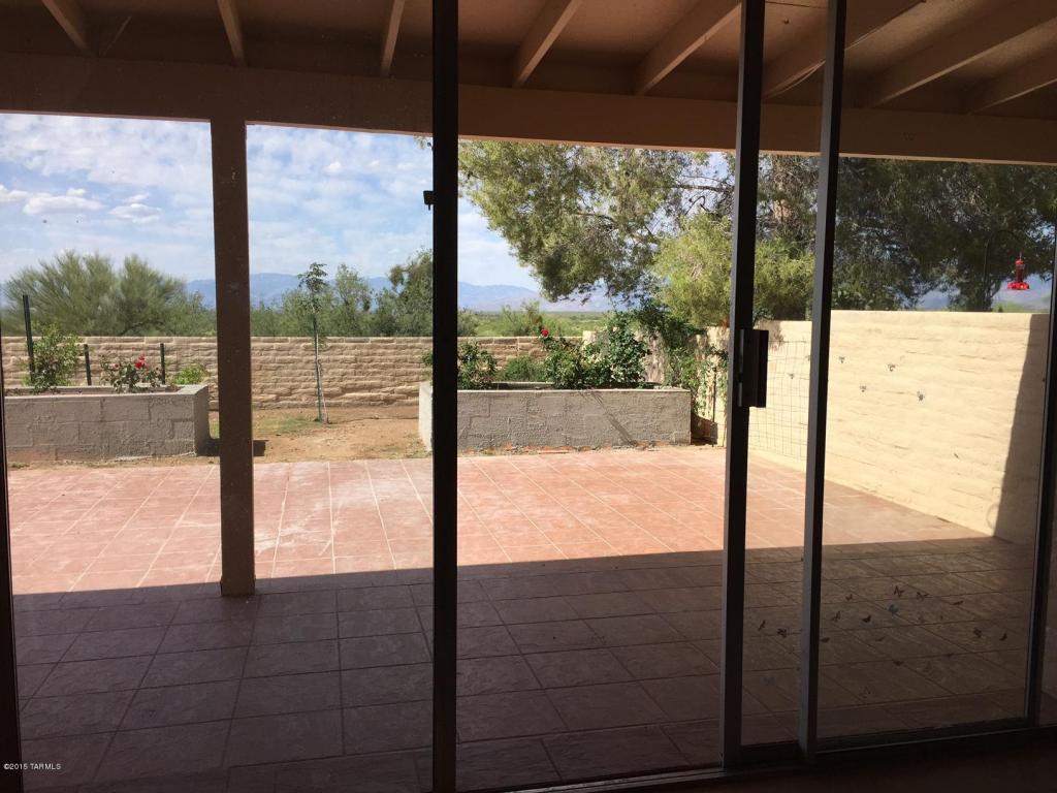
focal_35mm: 29
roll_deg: -0.4
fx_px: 886
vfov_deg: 48.2
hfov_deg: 61.7
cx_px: 528
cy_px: 396
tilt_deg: -6.1
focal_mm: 4.15
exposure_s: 1/1799
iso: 32
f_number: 2.2
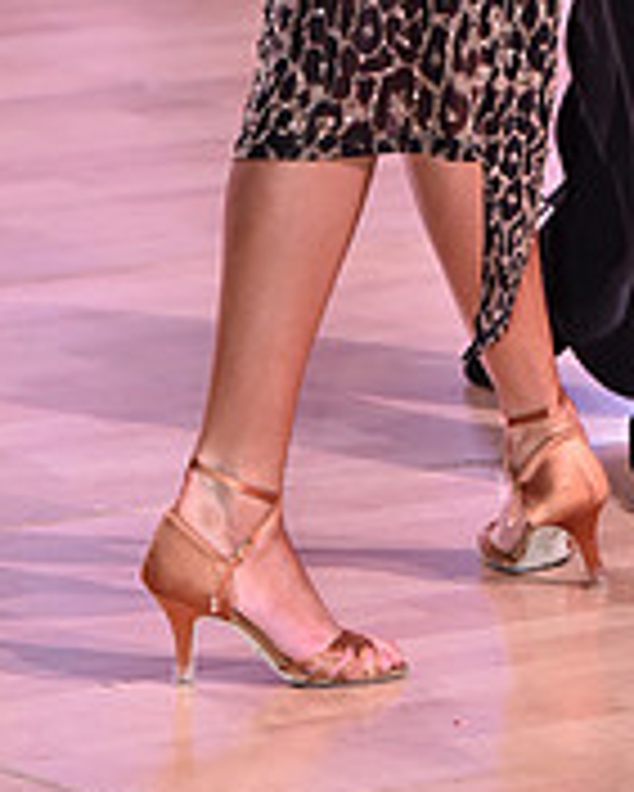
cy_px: -468
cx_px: 533
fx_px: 9421
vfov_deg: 4.8
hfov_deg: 3.9
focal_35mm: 402
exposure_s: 1/250
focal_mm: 130
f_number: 5
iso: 1600
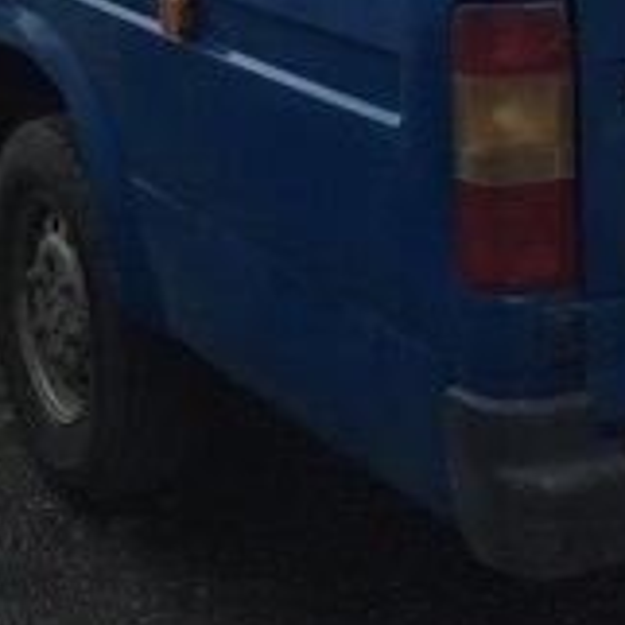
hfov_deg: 21.9
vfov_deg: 19.8
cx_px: 221
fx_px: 1614
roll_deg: +3.1
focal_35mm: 79
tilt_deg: -1.0
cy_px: -225
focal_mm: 4.15
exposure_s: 1/1883
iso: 32
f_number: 2.2
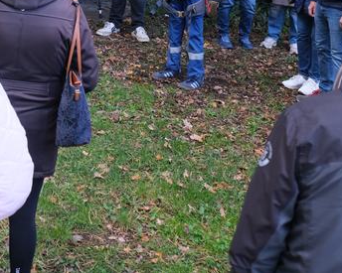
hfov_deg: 22.8
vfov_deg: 18.1
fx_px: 840
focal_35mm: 83
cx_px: 93
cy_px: 11
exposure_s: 1/200
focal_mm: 25.4
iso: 1600
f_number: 5
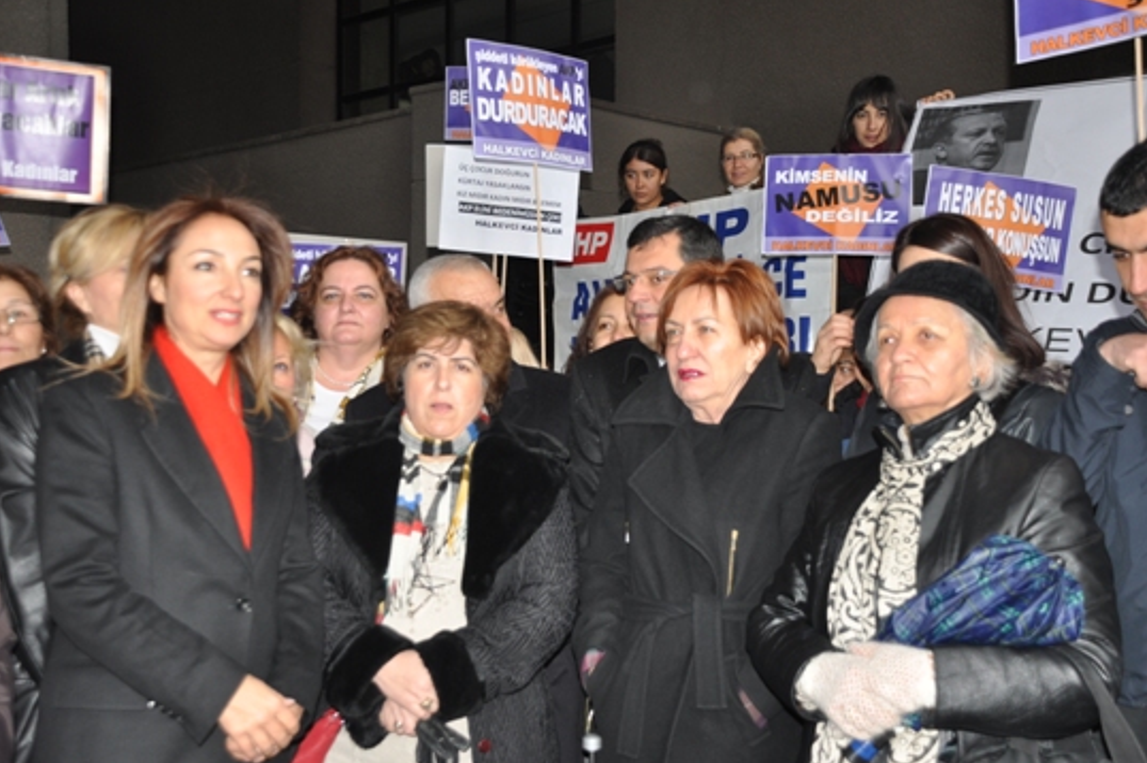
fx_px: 1513
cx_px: 582
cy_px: 378
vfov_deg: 28.3
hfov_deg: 41.5
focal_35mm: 48
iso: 320
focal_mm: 31
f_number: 4
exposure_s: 1/60
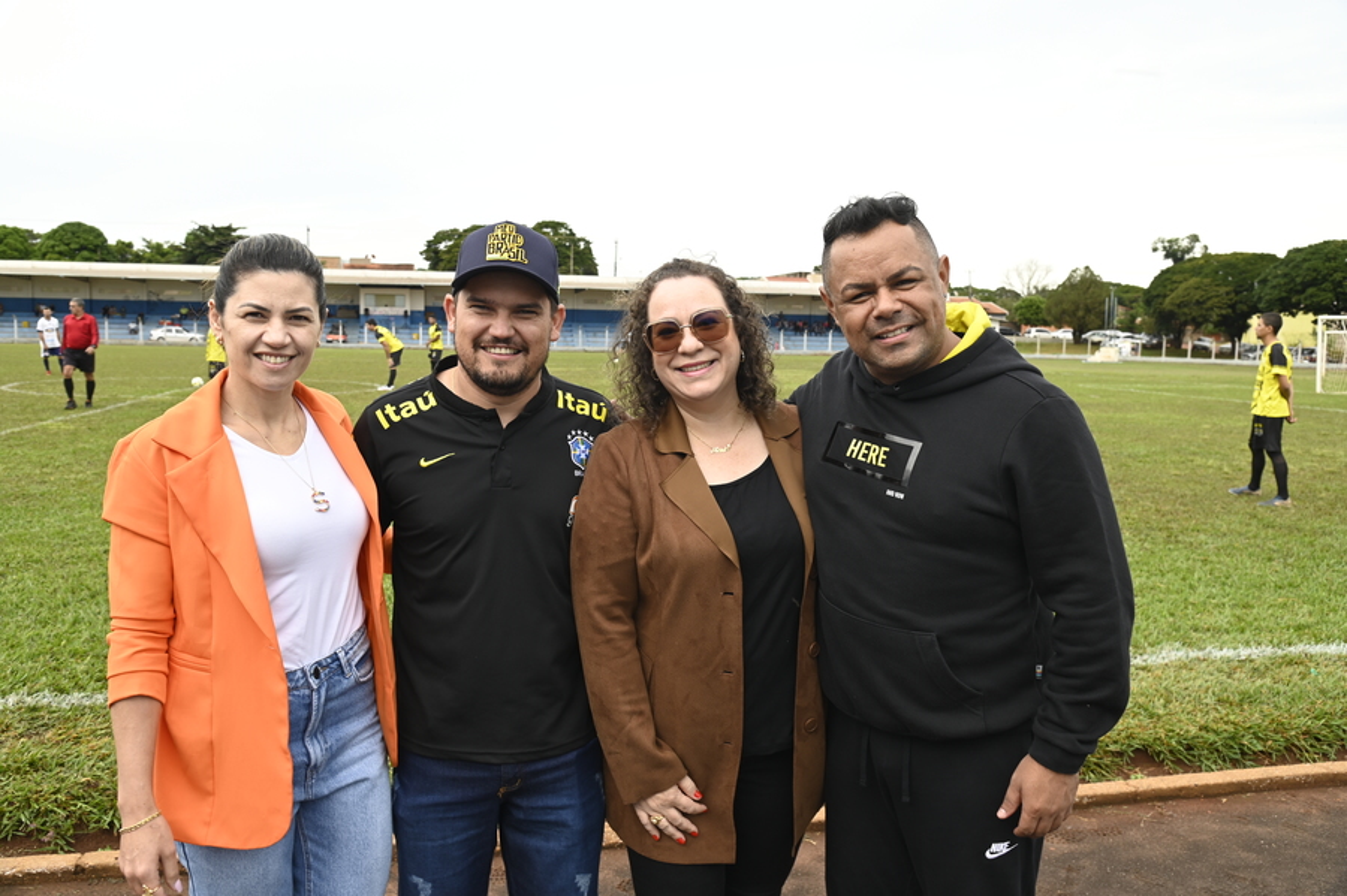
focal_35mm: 30
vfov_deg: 43.6
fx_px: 1122
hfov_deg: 62.0
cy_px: 448
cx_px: 674
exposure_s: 1/125
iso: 200
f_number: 6.3
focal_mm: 30
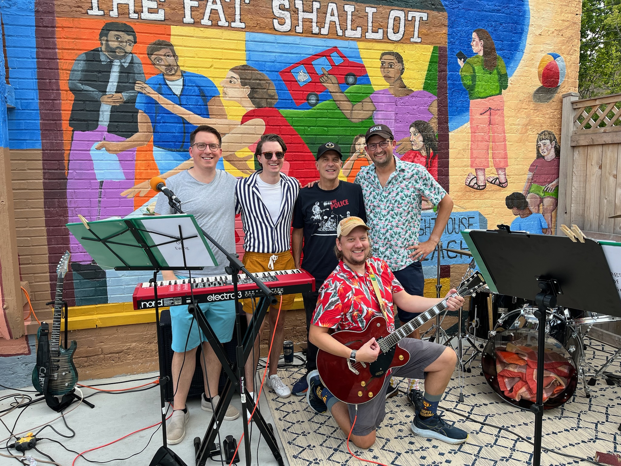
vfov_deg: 53.1
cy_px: 233
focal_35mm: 26
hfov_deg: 67.3
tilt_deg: -6.7
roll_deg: +0.7
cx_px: 310
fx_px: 466
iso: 50
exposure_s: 1/353
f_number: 1.6
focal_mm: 5.1
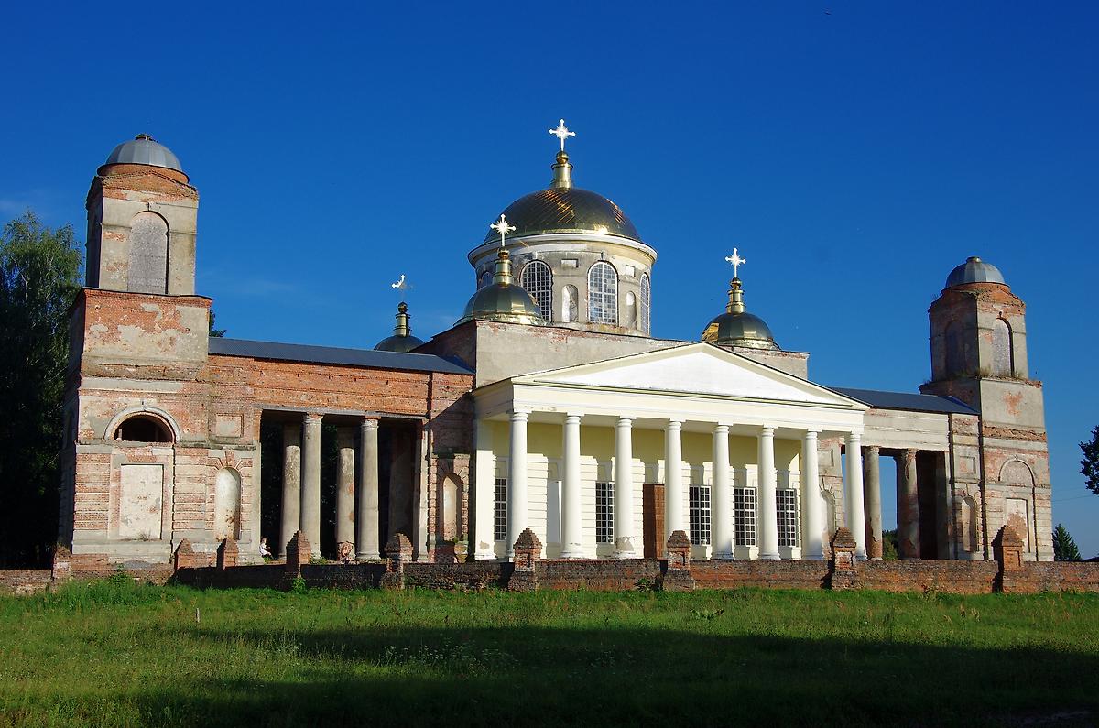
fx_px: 1280
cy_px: 364
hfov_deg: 46.5
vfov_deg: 31.8
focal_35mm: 42
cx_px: 550
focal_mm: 28
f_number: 8
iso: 100
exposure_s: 1/320
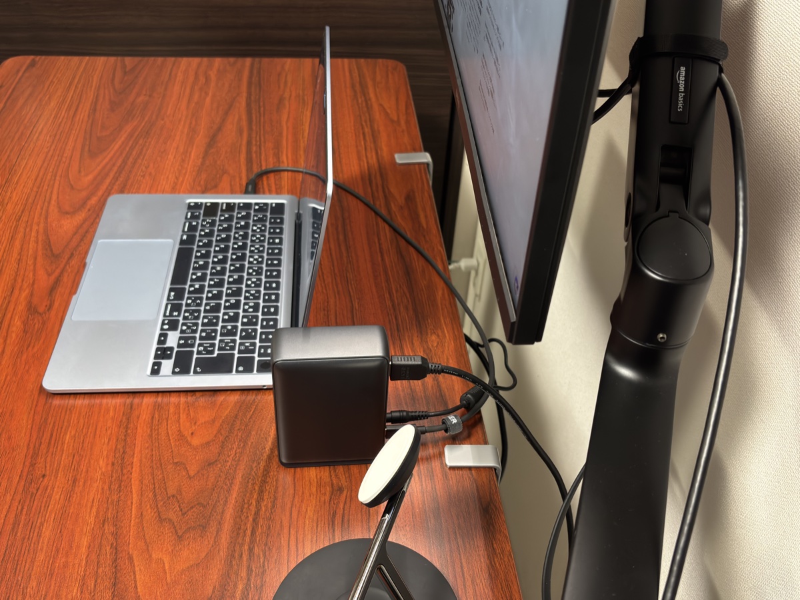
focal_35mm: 33
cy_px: 300
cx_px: 400
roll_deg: -4.2
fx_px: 763
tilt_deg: -41.3
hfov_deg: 55.4
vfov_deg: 42.9
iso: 250
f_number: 1.6
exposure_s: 1/33
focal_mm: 5.96
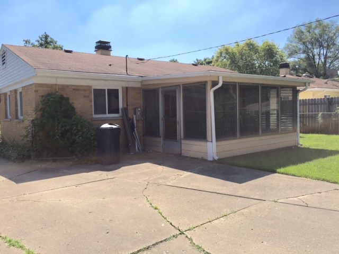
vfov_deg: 48.2
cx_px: 170
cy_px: 127
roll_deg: -0.6
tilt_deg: -3.2
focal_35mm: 29
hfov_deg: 61.7
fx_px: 284
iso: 32
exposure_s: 1/3300
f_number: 2.2
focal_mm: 4.15
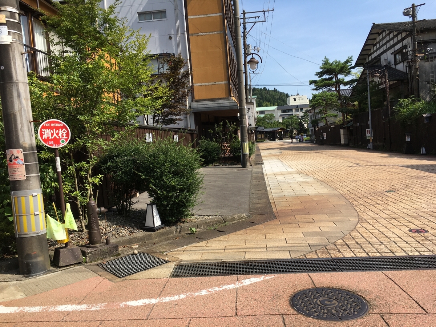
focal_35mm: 29
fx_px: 365
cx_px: 218
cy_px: 164
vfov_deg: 48.2
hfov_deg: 61.7
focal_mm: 4.15
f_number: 2.2
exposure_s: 1/1374
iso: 25
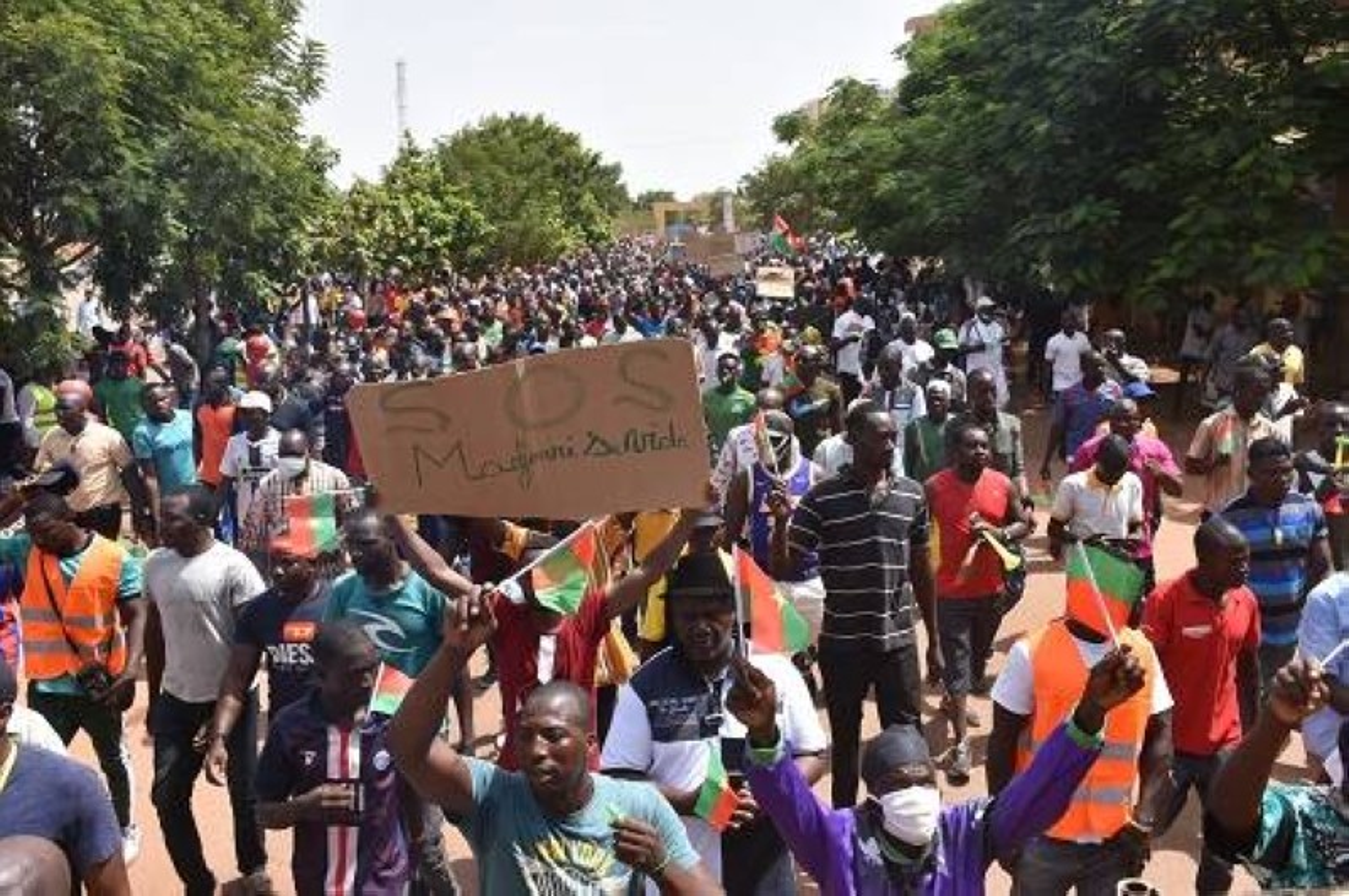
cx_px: 674
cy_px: 448
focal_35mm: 33
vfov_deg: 39.9
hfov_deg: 57.3
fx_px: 1236
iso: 200
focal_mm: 22
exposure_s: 1/250
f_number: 9
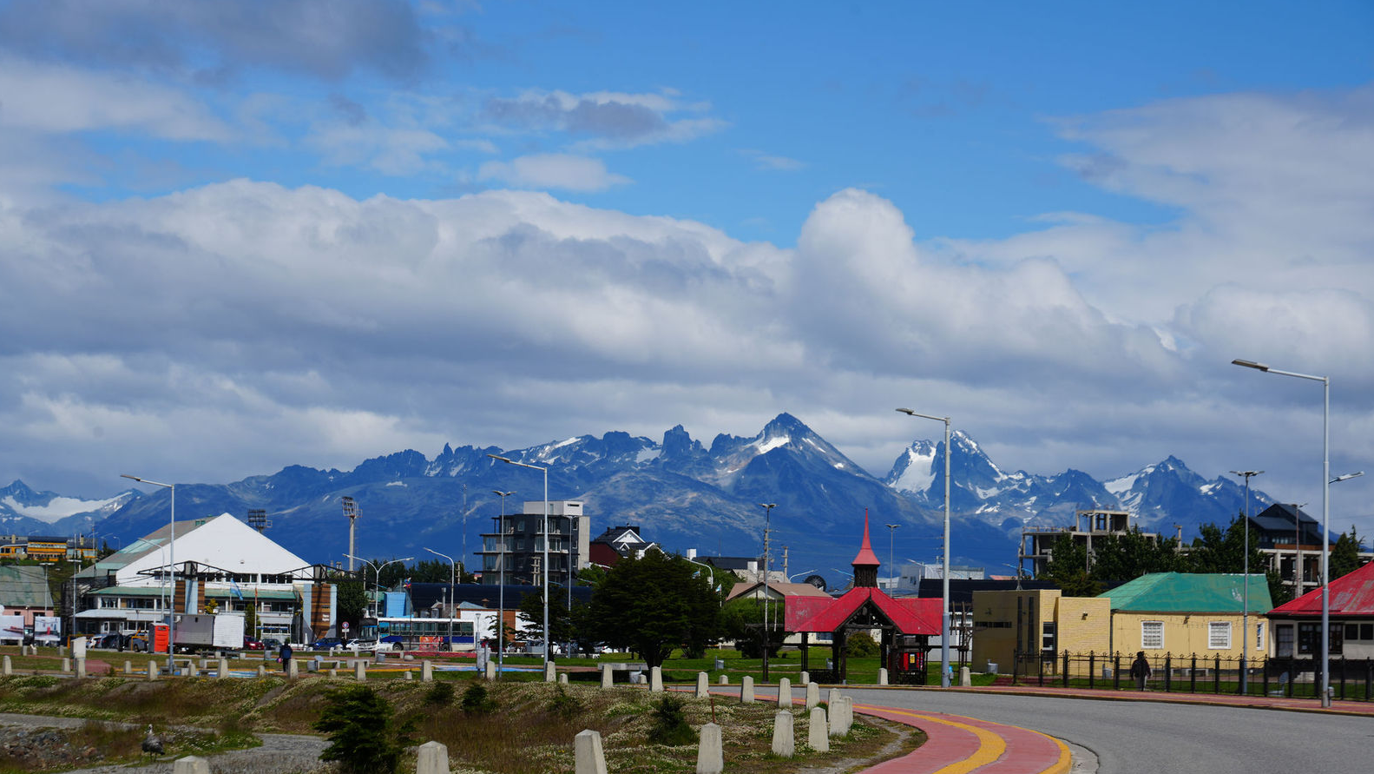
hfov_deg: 19.6
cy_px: 453
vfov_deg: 11.1
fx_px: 3972
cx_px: 689
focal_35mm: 109
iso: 100
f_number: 10
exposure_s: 1/400
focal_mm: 103
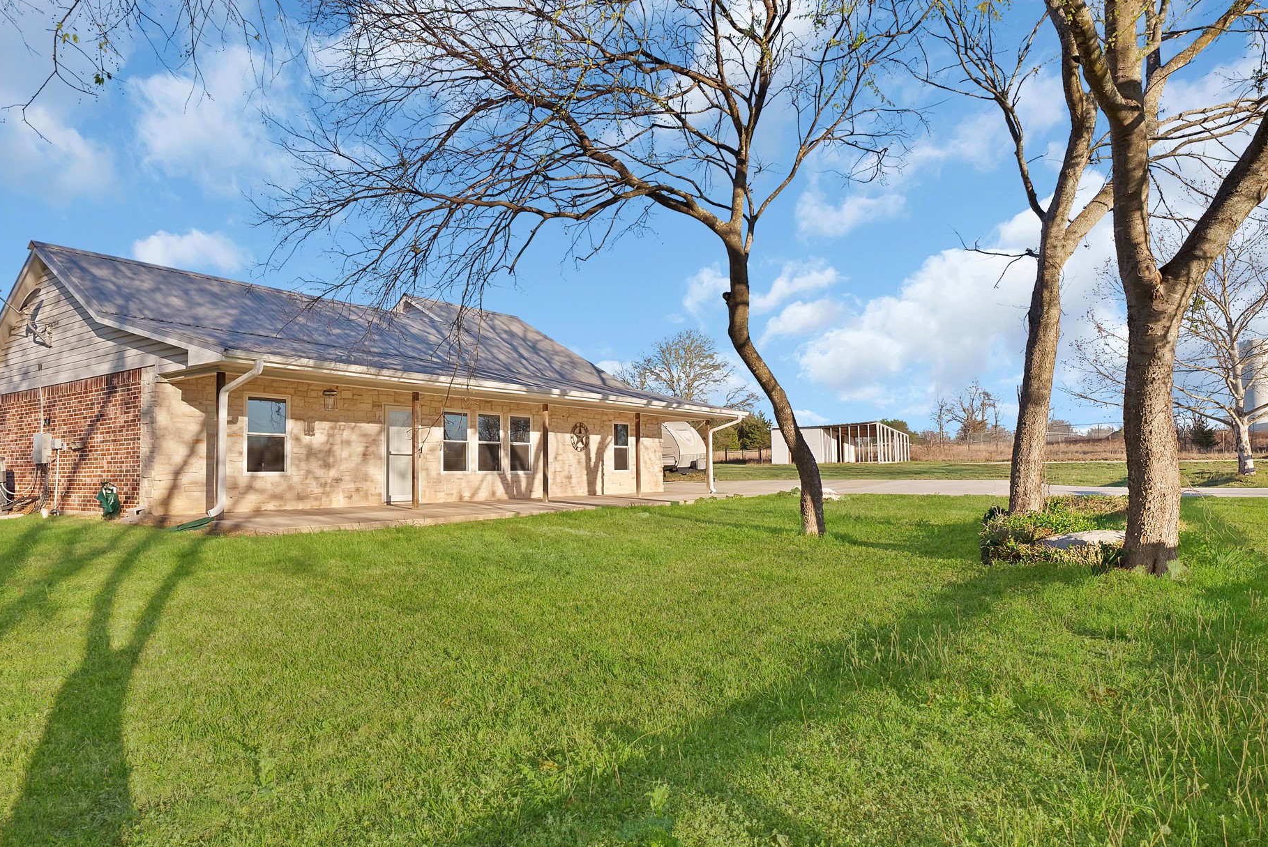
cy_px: 438
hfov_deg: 78.5
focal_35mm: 22
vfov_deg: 57.3
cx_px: 601
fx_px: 775
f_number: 9
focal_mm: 20
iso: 640
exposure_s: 1/160
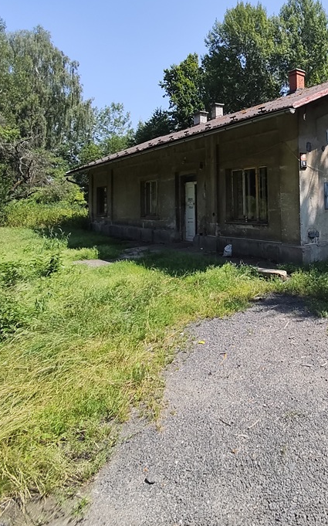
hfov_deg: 49.1
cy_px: 184
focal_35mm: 23
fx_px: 329
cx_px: 274
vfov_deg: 75.2
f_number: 2.2
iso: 50
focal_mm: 1.65
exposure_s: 1/1464
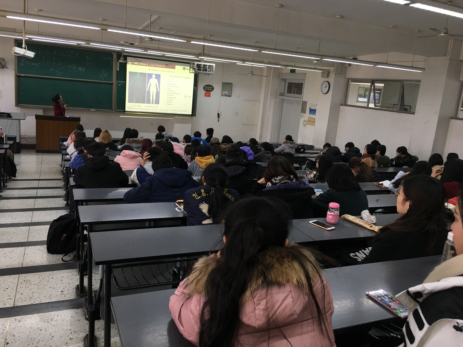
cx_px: 232
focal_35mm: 29
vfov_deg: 48.2
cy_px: 174
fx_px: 388
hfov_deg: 61.7
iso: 50
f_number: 2.2
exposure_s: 1/33
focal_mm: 4.15
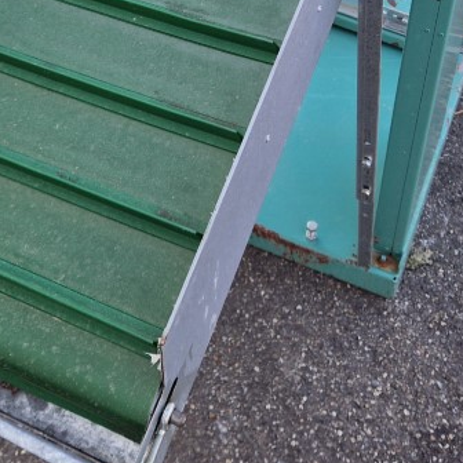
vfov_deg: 25.9
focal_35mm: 62
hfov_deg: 27.7
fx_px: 938
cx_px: 209
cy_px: -32
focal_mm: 5.4
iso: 50
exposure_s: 1/180
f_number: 1.8
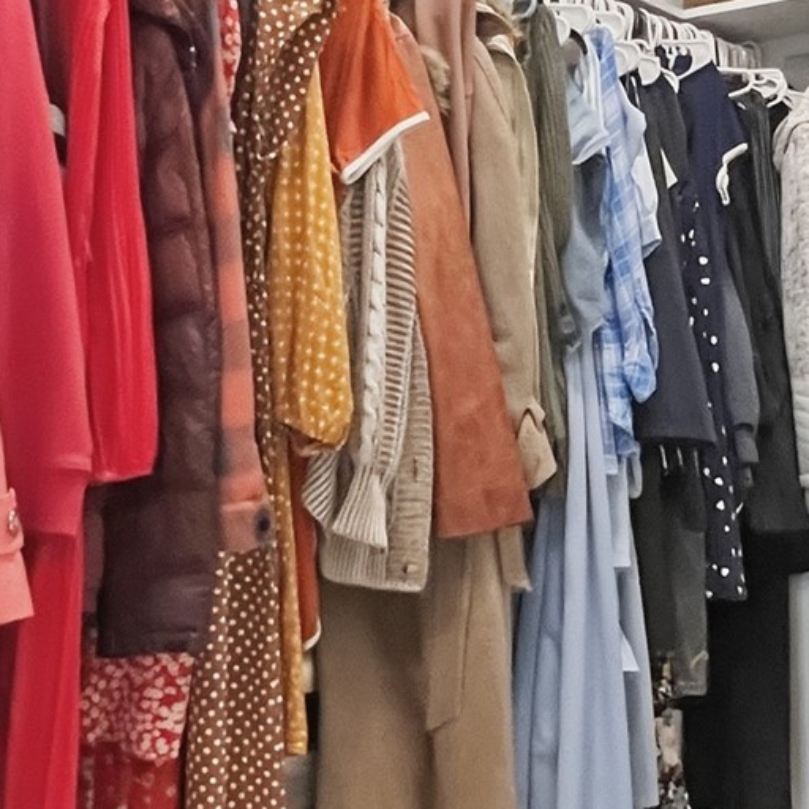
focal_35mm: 46
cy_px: 376
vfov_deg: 36.8
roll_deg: -1.4
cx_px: 509
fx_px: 1216
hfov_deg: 36.6
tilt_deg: +0.7
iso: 800
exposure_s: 1/40
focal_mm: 1.6
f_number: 1.8
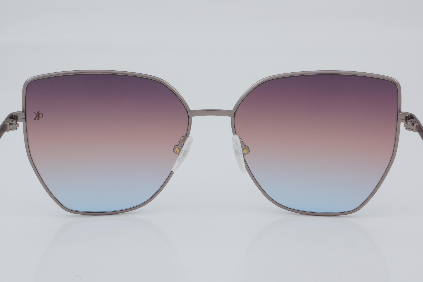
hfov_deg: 24.6
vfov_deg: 16.6
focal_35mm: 82
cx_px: 212
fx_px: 969
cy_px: 141
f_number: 32
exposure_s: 1/4
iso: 100
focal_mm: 55
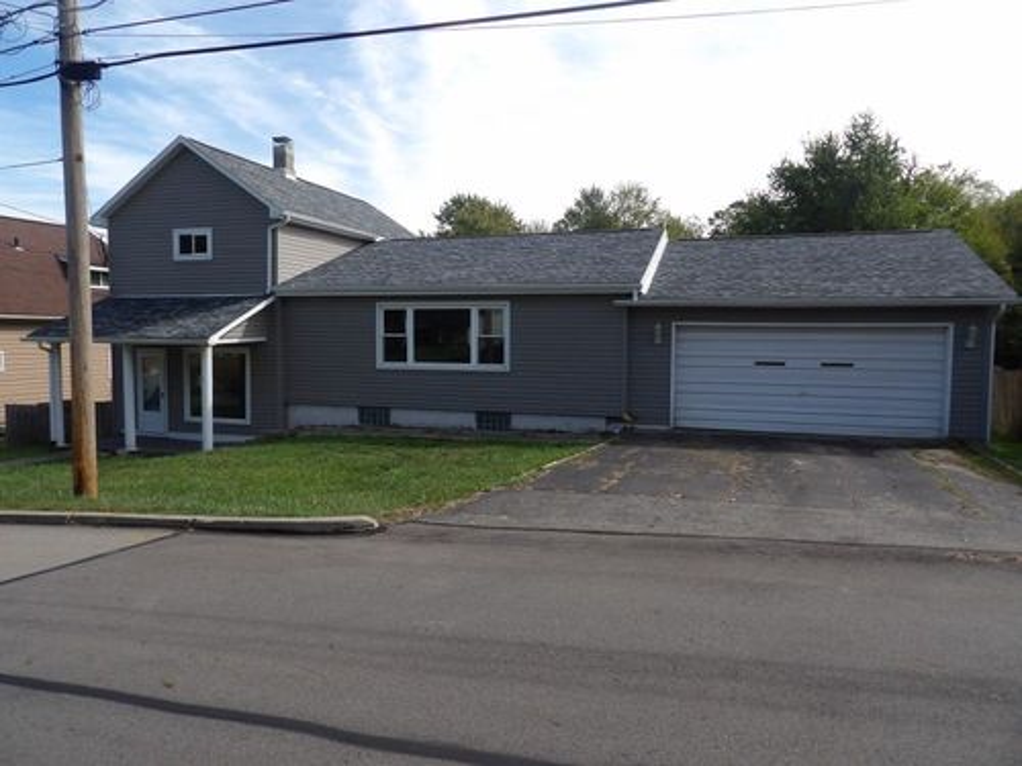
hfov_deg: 71.6
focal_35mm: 24
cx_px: 511
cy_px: 383
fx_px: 709
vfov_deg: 56.8
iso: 100
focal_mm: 4.3
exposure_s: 1/787
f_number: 3.2
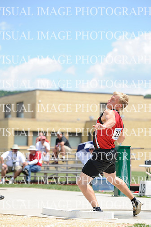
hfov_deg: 10.6
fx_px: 813
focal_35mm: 129
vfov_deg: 15.9
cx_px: 72
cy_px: 120
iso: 250
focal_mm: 112
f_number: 2.8
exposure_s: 1/2500
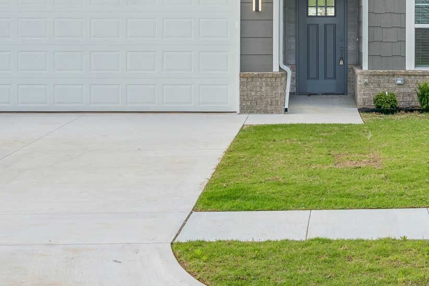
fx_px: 1024
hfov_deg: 23.4
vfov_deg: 15.8
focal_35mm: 86
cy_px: 58
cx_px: 329
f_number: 8
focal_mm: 35
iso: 200
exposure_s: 1/640
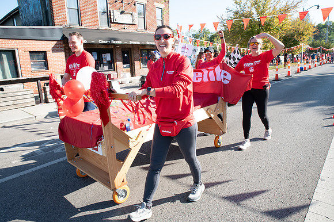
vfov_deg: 53.1
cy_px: 111
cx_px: 167
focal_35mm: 24
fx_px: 223
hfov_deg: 73.8
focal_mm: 24
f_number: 11
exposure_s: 1/200
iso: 500
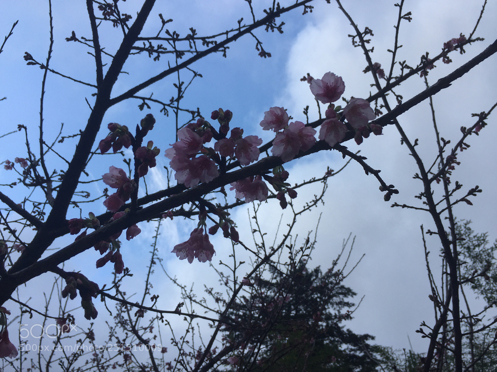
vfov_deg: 48.2
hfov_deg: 61.7
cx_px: 248
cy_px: 186
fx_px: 416
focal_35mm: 29
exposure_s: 1/265
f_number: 2.2
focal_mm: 4.15
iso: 32
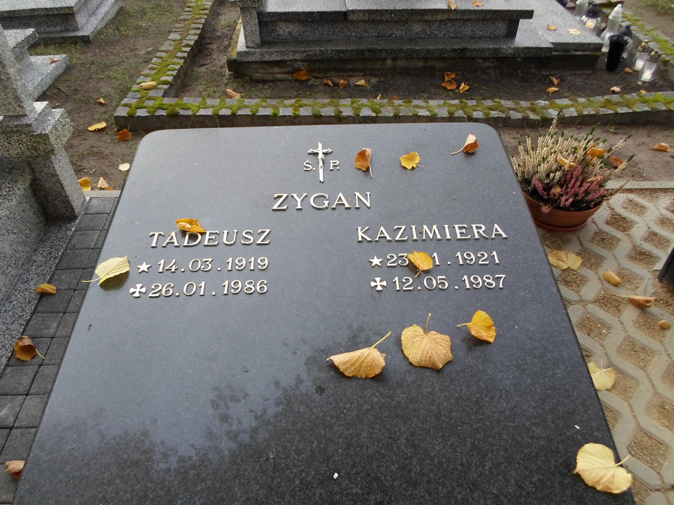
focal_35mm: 25
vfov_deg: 54.9
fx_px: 487
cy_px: 252
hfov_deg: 69.4
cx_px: 337
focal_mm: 4.5
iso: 80
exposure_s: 1/90
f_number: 2.5
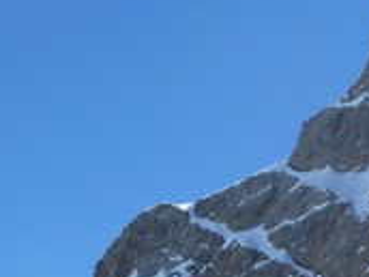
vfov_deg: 7.6
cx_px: 322
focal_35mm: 195
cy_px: 117
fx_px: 2079
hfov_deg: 10.1
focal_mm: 7.9
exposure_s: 1/400
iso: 80
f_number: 5
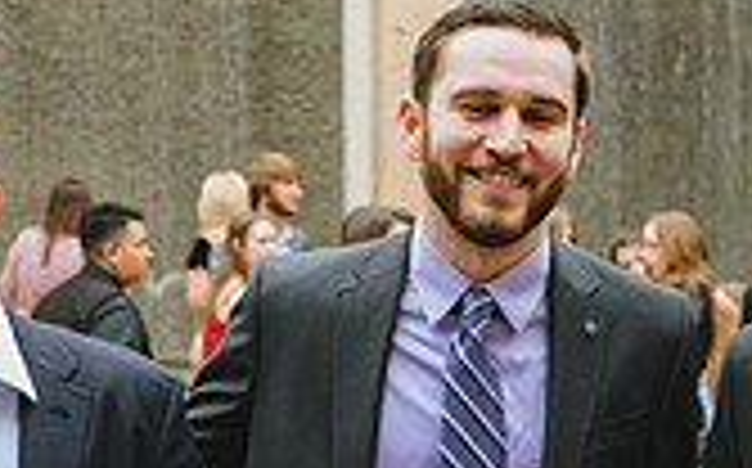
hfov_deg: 16.8
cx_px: 477
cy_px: 632
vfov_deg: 10.3
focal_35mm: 124
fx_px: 2539
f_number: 3.5
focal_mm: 35
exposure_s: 1/250
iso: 1600
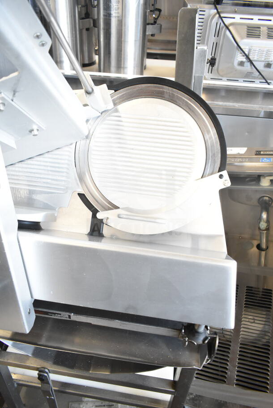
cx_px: 136
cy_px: 204
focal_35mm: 27
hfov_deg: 48.0
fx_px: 307
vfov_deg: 67.4
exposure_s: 1/80
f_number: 4.5
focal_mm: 18
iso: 1600
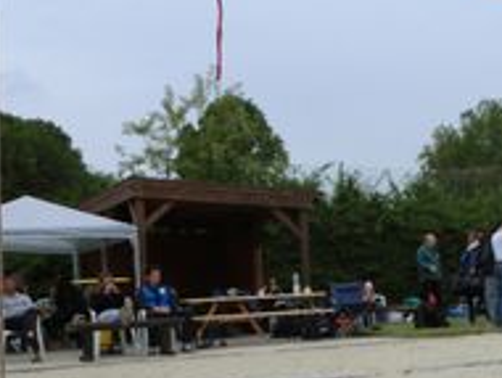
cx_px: 571
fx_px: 1031
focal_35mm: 71
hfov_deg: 25.2
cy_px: 295
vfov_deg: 20.6
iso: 50
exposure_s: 1/640
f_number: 3.2
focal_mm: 4.9
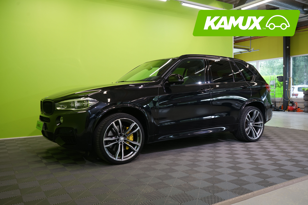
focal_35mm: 30
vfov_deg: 43.6
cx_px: 154
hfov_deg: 61.9
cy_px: 102
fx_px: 257
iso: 500
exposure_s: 1/30
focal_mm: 30
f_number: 6.3
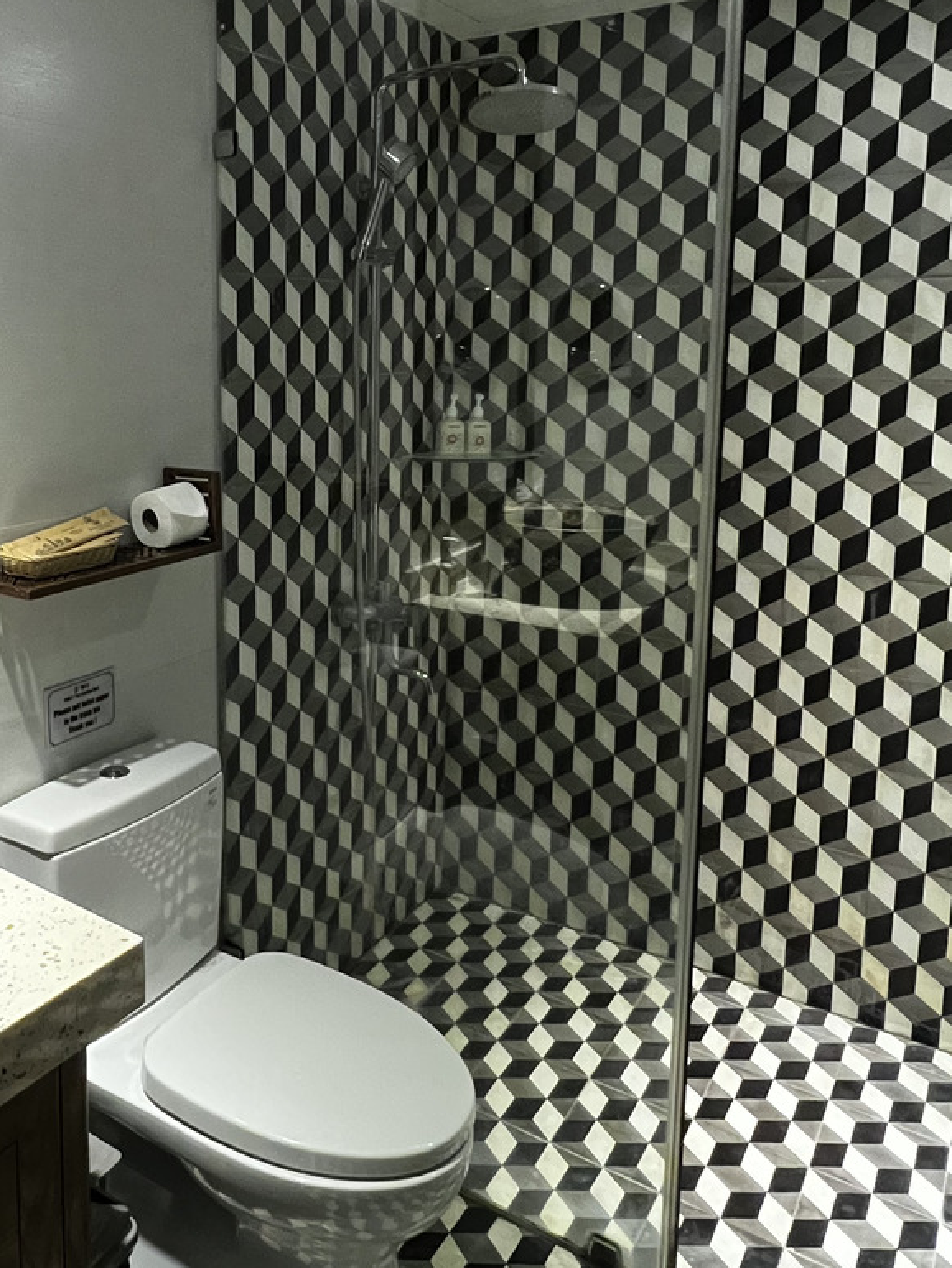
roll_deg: +0.1
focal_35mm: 27
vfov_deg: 64.6
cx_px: 288
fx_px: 990
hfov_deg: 50.1
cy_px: 494
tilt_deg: -8.2
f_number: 1.8
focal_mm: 1.57
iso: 640
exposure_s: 1/60
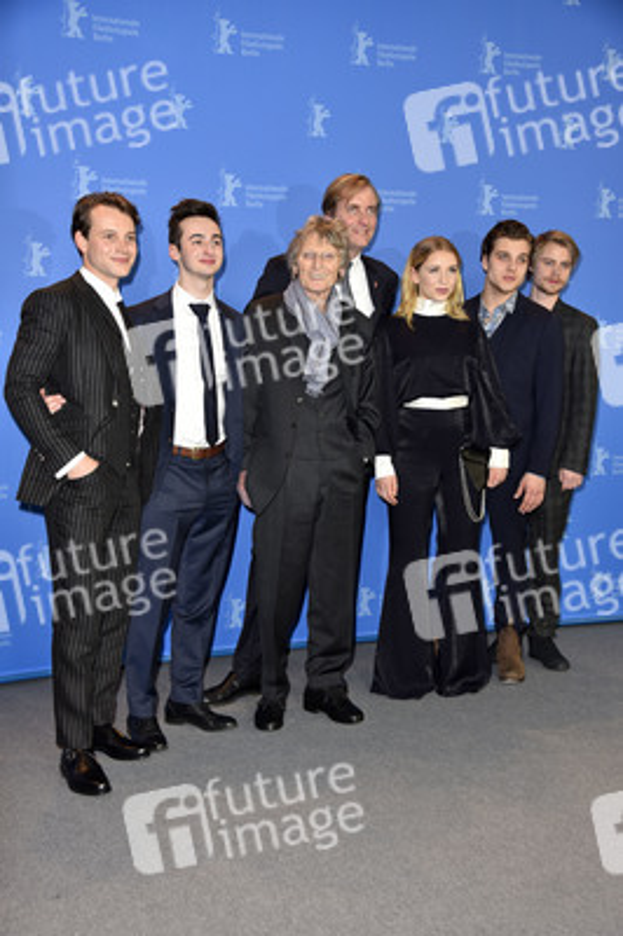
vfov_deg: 46.4
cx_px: 312
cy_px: 468
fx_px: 1092
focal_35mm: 42
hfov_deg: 31.8
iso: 500
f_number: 5.6
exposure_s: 1/125
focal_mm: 42
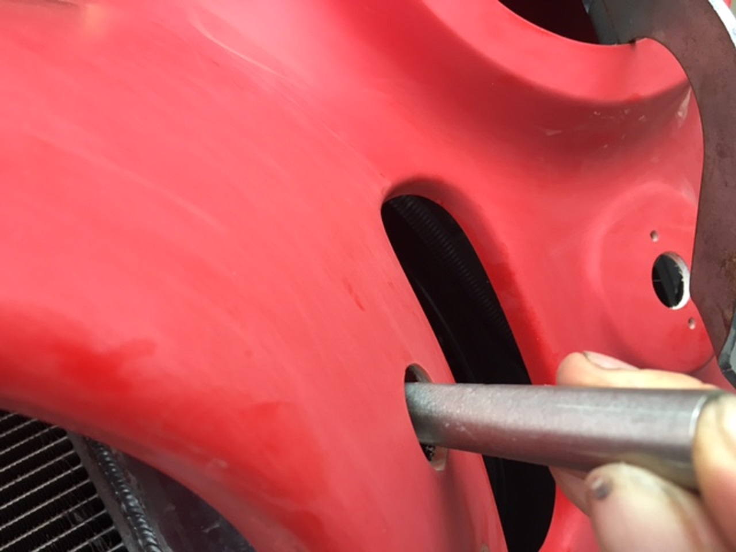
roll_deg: +25.9
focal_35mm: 29
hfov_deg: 61.7
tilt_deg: -1.1
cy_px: 276
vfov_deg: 48.2
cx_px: 368
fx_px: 617
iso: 25
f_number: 2.2
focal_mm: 4.15
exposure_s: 1/30
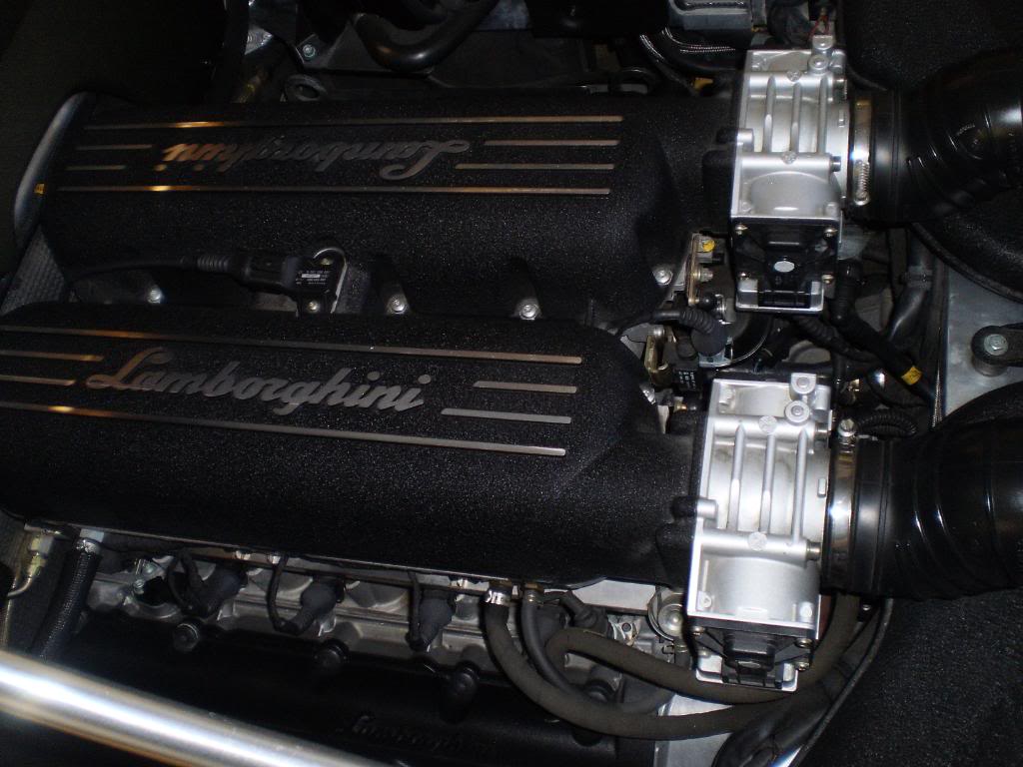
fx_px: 1064
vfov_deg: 39.7
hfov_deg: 51.4
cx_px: 512
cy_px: 384
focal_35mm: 36
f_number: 3.1
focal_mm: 6.3
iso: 125
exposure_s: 1/30
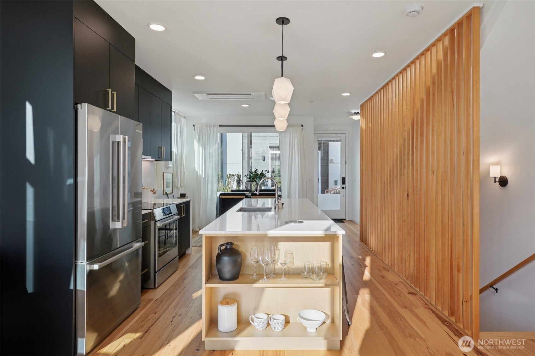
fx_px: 297
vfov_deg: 61.9
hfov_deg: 84.0
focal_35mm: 20
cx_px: 268
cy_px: 178
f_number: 8
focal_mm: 20
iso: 250
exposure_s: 1/125
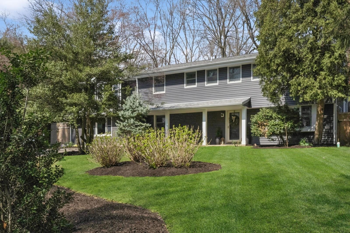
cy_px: 116
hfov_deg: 53.2
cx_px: 175
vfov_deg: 36.8
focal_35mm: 36
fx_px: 350
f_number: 8
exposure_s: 1/8000
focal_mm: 24
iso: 1250
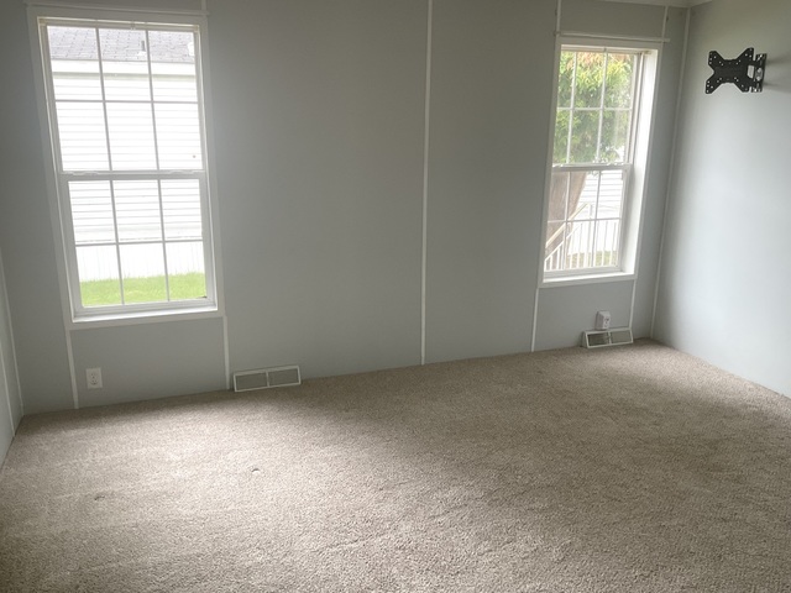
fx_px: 663
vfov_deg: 48.2
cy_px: 296
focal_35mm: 29
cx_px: 396
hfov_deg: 61.7
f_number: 1.8
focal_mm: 3
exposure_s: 1/60
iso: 40
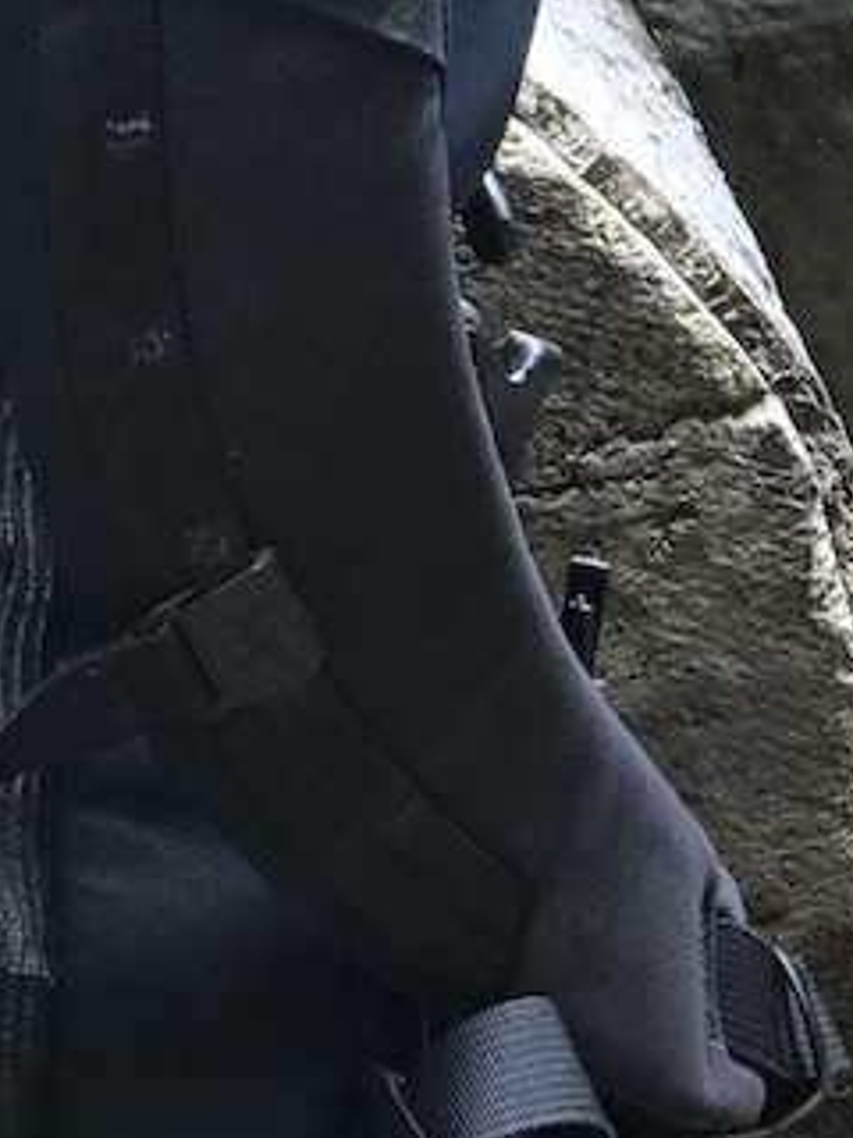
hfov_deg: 5.5
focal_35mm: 267
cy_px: 91
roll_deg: -1.2
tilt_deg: -16.8
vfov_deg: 7.4
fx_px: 8772
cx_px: -128
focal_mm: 6.6
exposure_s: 1/50
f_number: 2.8
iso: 20
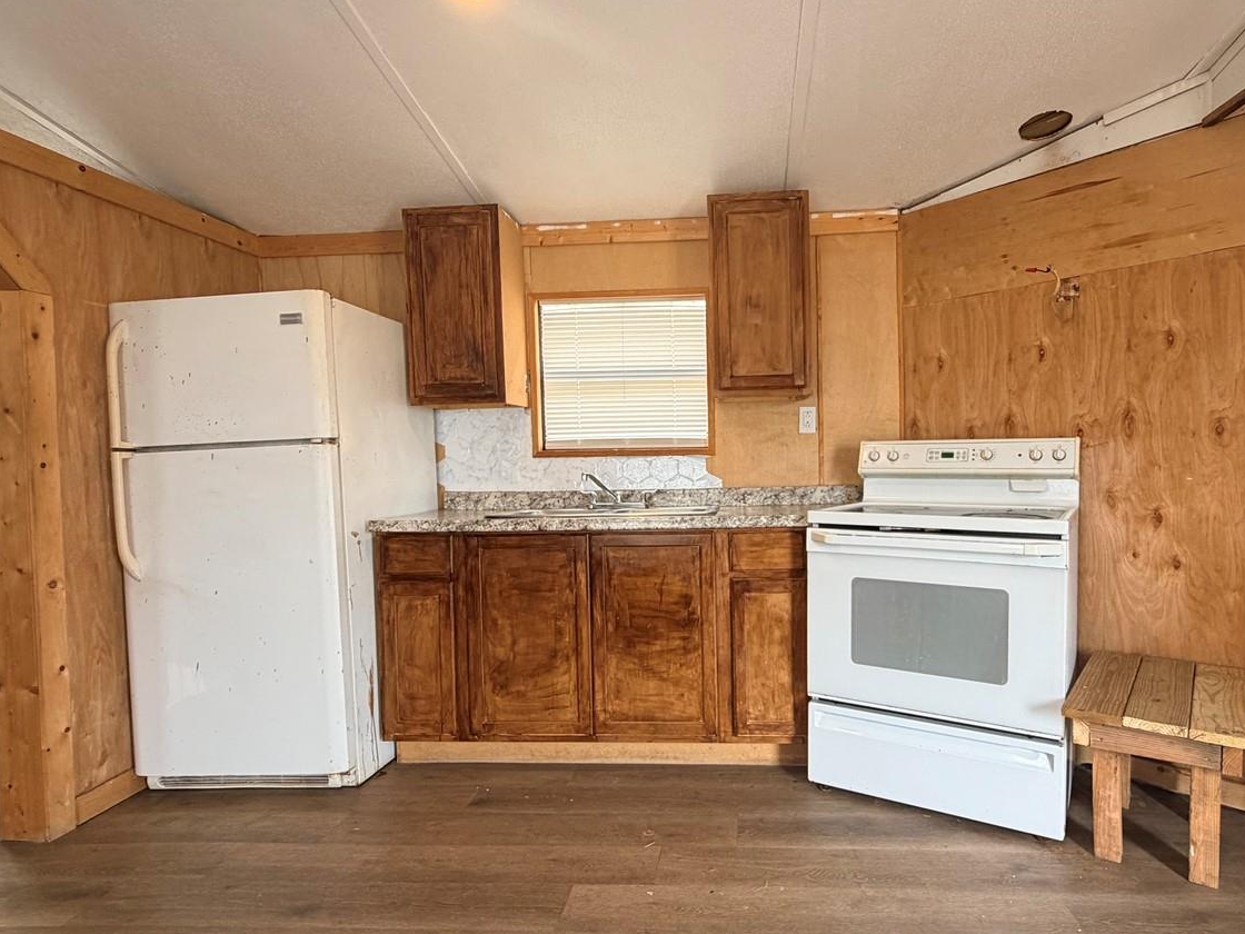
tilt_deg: -3.6
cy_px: 478
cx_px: 708
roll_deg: +2.4
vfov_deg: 66.0
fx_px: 719
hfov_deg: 81.3
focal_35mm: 20
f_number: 2.2
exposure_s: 1/121
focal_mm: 2.22
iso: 200
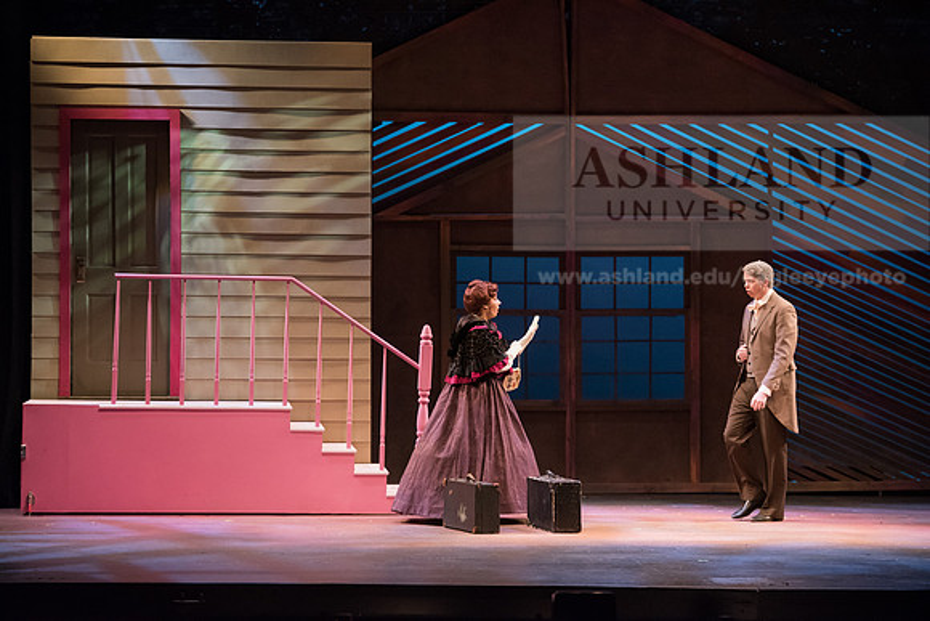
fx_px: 3101
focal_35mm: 120
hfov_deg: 17.1
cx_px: 465
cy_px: 310
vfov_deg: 11.4
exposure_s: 1/400
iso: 5000
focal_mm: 120
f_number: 4
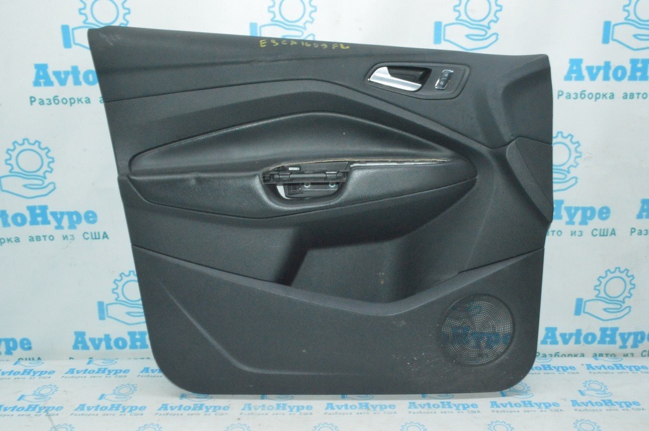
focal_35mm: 33
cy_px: 216
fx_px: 594
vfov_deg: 39.9
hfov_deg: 57.3
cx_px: 324
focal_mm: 22
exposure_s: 1/40
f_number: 25
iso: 6400
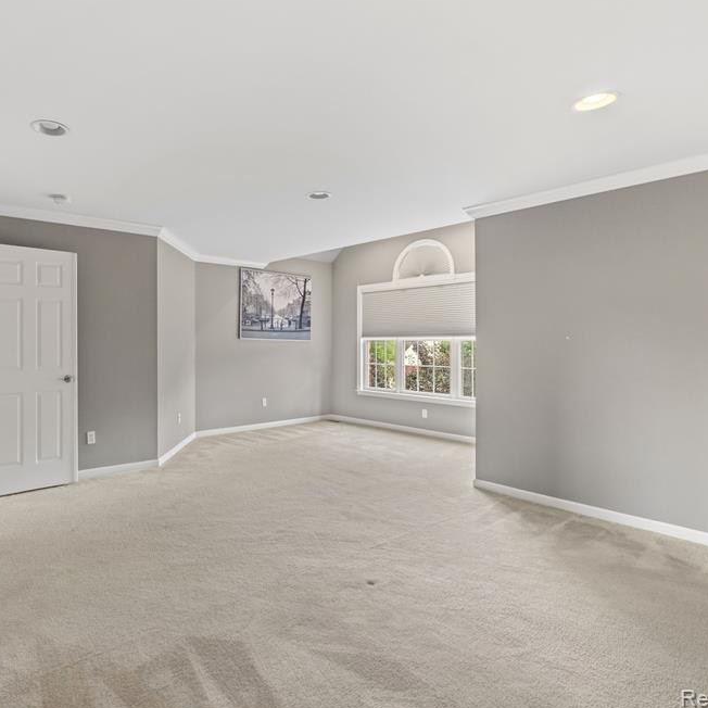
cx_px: 235
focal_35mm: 20
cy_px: 345
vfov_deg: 74.8
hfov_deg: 72.5
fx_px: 463
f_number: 8
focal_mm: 10
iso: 1250
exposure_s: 1/2
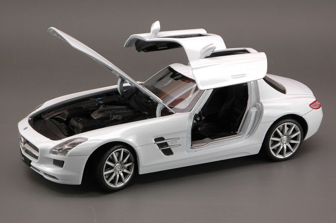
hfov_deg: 24.6
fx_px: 769
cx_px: 168
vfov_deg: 16.5
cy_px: 112
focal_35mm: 82
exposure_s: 1
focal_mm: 55
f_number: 29
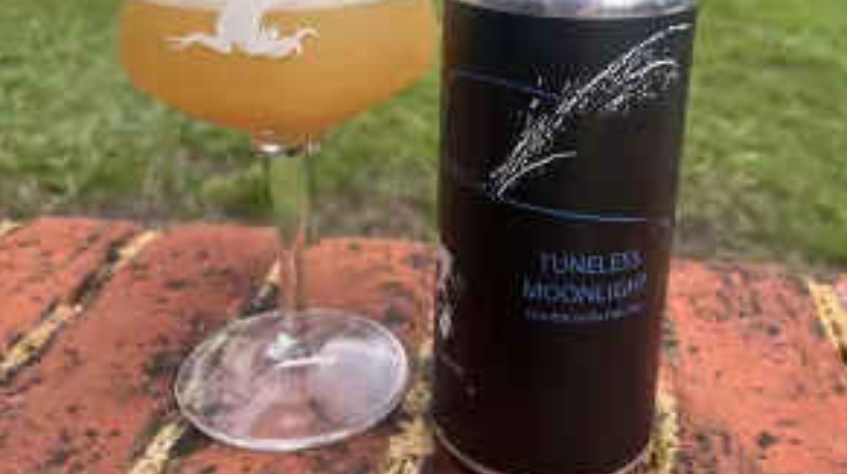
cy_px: 64
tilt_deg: -16.1
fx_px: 875
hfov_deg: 51.7
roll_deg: +0.6
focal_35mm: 39
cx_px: 431
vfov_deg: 29.3
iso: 50
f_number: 1.6
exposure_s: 1/532
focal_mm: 5.1
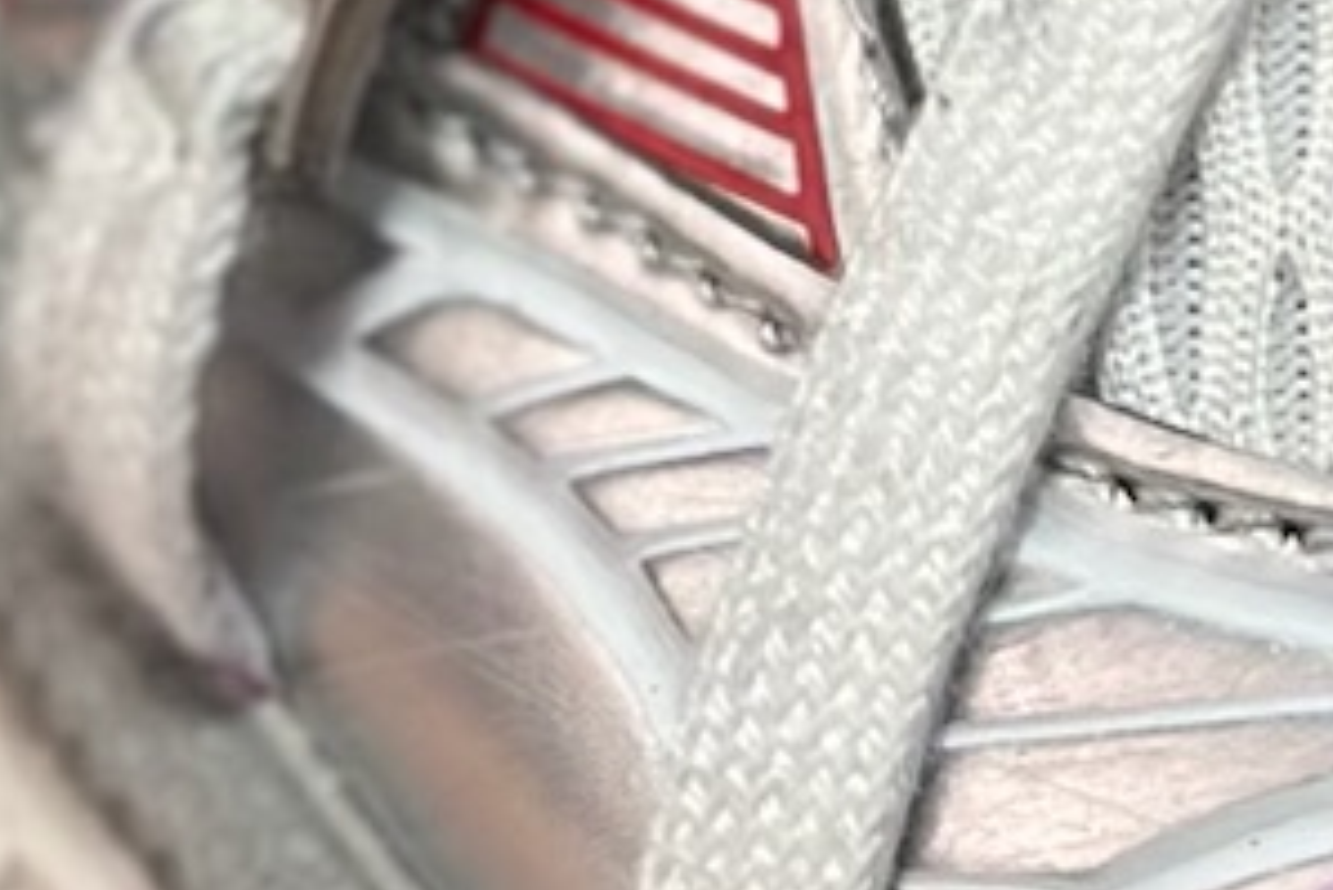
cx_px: 1552
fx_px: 12706
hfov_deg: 6.0
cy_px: -1963
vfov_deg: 3.9
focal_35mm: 343
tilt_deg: -64.4
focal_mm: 6.86
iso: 80
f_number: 1.78
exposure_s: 1/1272
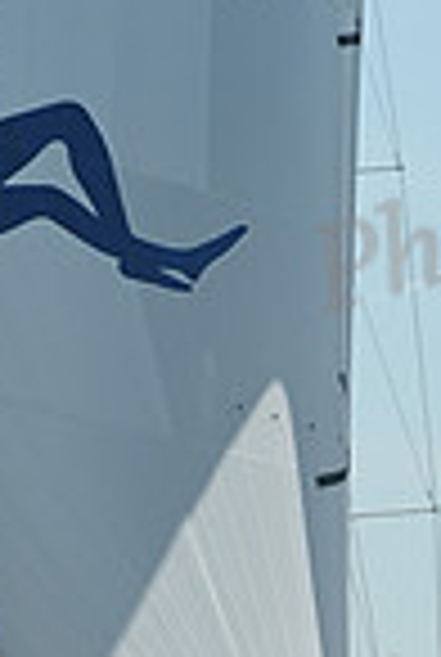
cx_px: 83
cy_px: 27
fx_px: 9070
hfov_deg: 2.8
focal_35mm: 496
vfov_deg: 4.1
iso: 320
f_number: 9
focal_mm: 125
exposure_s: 1/1000
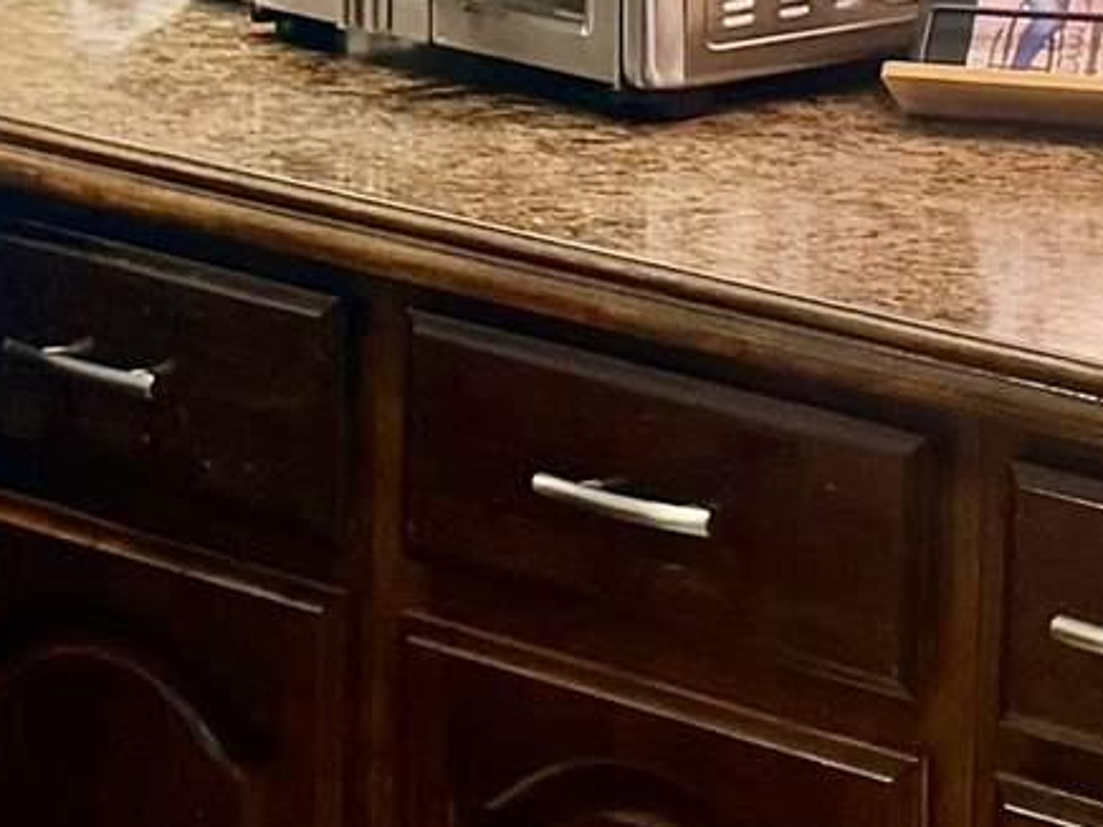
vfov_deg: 8.7
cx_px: 1667
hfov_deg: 11.2
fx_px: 5385
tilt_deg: -9.4
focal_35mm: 169
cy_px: -68
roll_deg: -2.1
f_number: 1.78
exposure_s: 1/60
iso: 160
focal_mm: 6.76
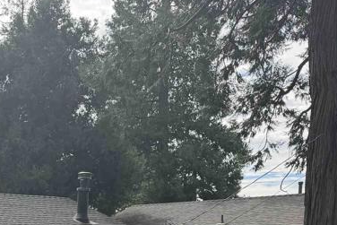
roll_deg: +0.4
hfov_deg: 25.3
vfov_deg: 18.4
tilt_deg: -4.6
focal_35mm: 68
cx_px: -108
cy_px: 308
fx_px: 637
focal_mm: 6.76
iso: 100
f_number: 1.78
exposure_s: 1/2611
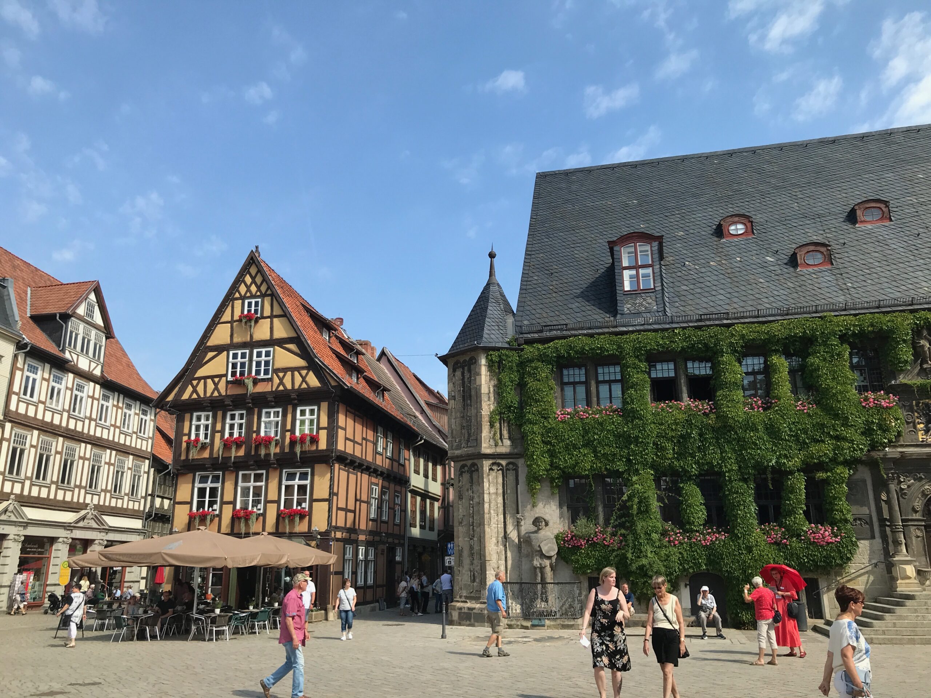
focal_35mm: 28
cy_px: 349
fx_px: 753
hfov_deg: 63.4
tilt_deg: +16.8
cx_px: 466
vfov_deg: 49.7
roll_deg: +0.1
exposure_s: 1/1451
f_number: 1.8
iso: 20
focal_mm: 3.99
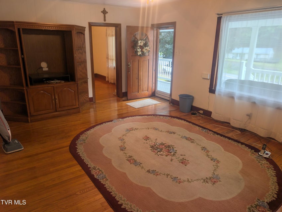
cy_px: 106
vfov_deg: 56.9
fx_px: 196
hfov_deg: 71.5
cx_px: 141
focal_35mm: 24
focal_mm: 6.9
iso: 22
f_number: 1.68
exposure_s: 1/17.1
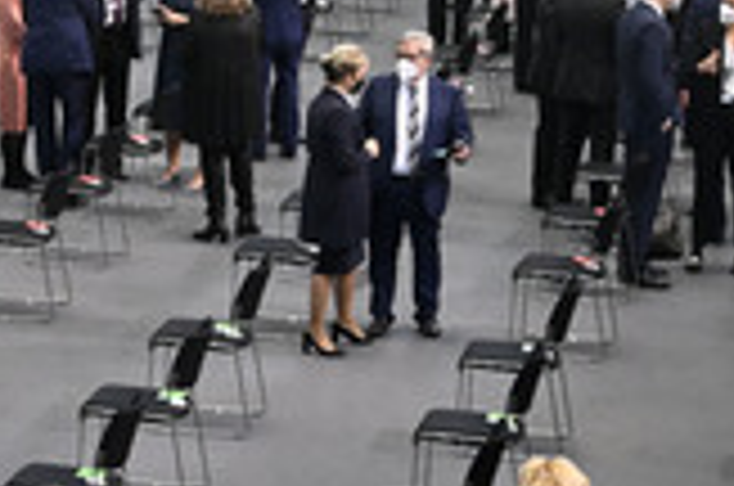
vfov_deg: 7.0
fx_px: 3948
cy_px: 158
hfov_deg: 10.6
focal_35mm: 194
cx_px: 56
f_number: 5.6
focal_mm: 70
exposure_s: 1/400
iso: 8000
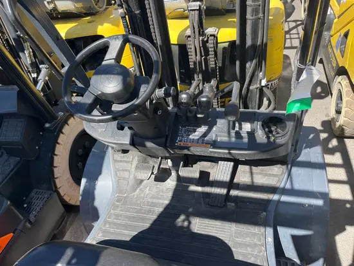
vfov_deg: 53.1
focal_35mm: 26
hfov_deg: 67.3
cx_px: 177
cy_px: 133
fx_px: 266
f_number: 1.6
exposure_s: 1/975
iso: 50
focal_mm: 5.1
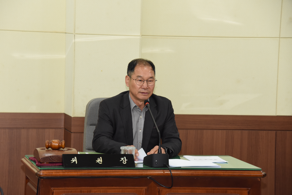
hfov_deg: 13.7
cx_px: 146
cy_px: 98
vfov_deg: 9.2
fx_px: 1217
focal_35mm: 150
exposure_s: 1/200
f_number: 8
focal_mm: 150
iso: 3600
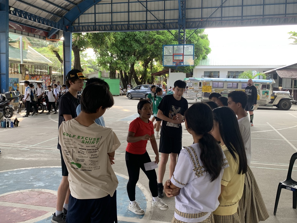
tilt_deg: -7.3
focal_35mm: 33
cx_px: 157
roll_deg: +0.2
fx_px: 283
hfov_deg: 55.3
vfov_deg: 42.9
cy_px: 107
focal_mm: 4.25
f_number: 1.8
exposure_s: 1/122
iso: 32
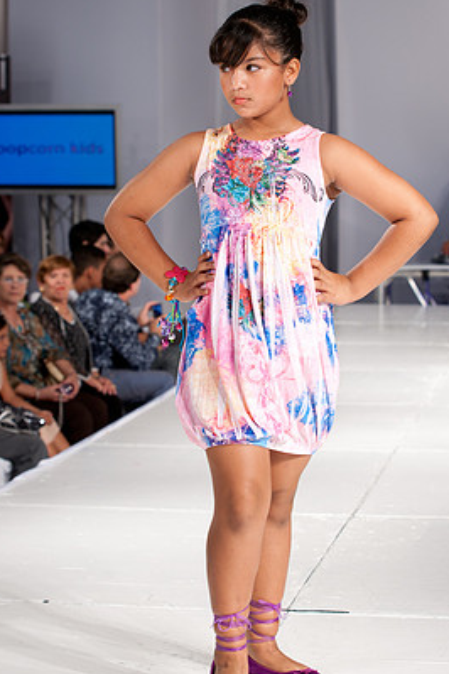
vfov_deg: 25.7
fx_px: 1478
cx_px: 241
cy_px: 348
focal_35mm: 79
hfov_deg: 17.3
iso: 200
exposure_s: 1/125
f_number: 5
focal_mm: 70
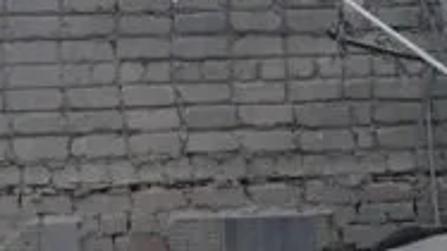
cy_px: -782
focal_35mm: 155
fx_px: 1836
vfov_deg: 6.3
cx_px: -98
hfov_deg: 13.5
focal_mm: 24
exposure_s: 1/160
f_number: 4
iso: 125
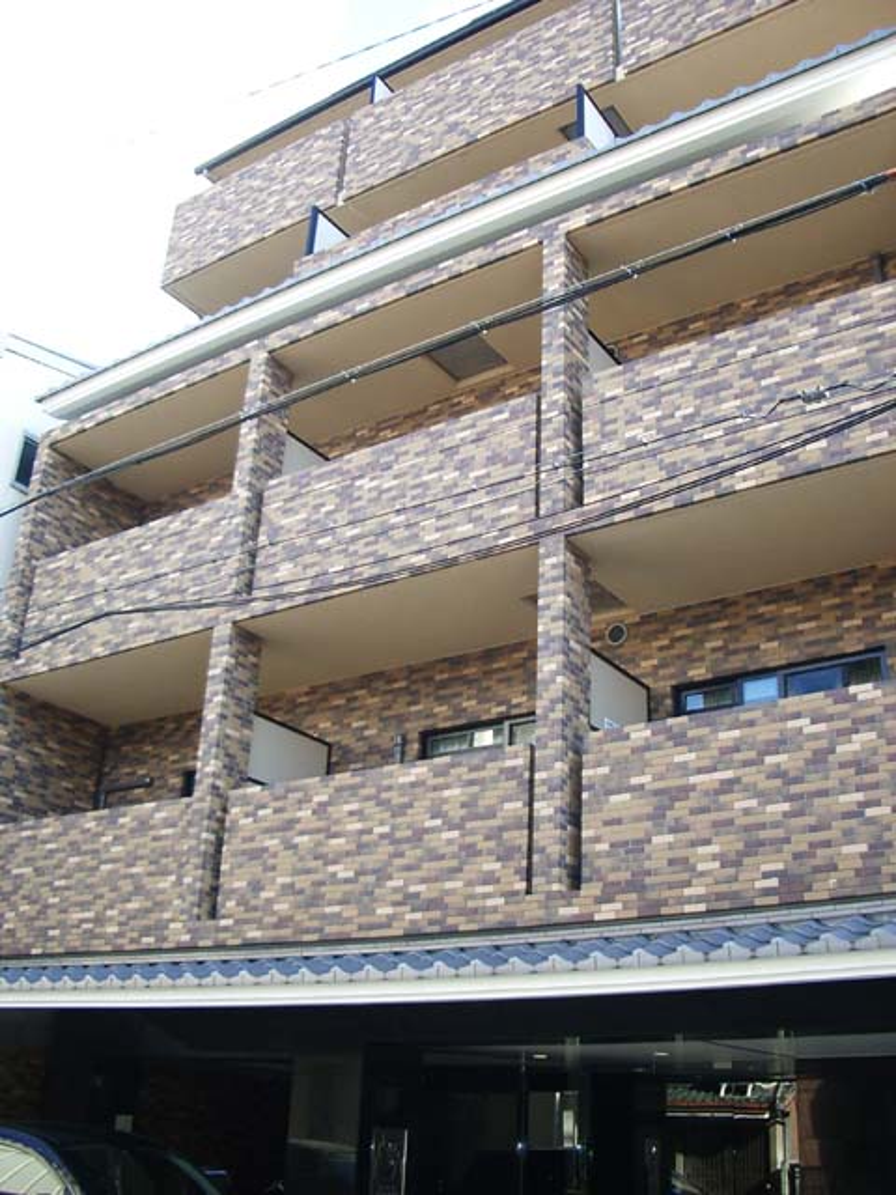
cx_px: 448
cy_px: 598
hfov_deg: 40.7
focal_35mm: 35
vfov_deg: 52.6
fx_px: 1208
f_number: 2.6
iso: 100
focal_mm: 5.8
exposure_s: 1/100
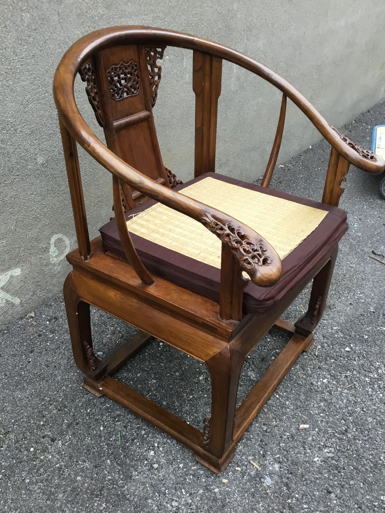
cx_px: 192
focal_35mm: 31
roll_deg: +0.7
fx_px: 460
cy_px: 256
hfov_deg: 45.4
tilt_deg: -34.3
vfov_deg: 58.4
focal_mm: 3.3
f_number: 2.4
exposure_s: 1/33
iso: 50
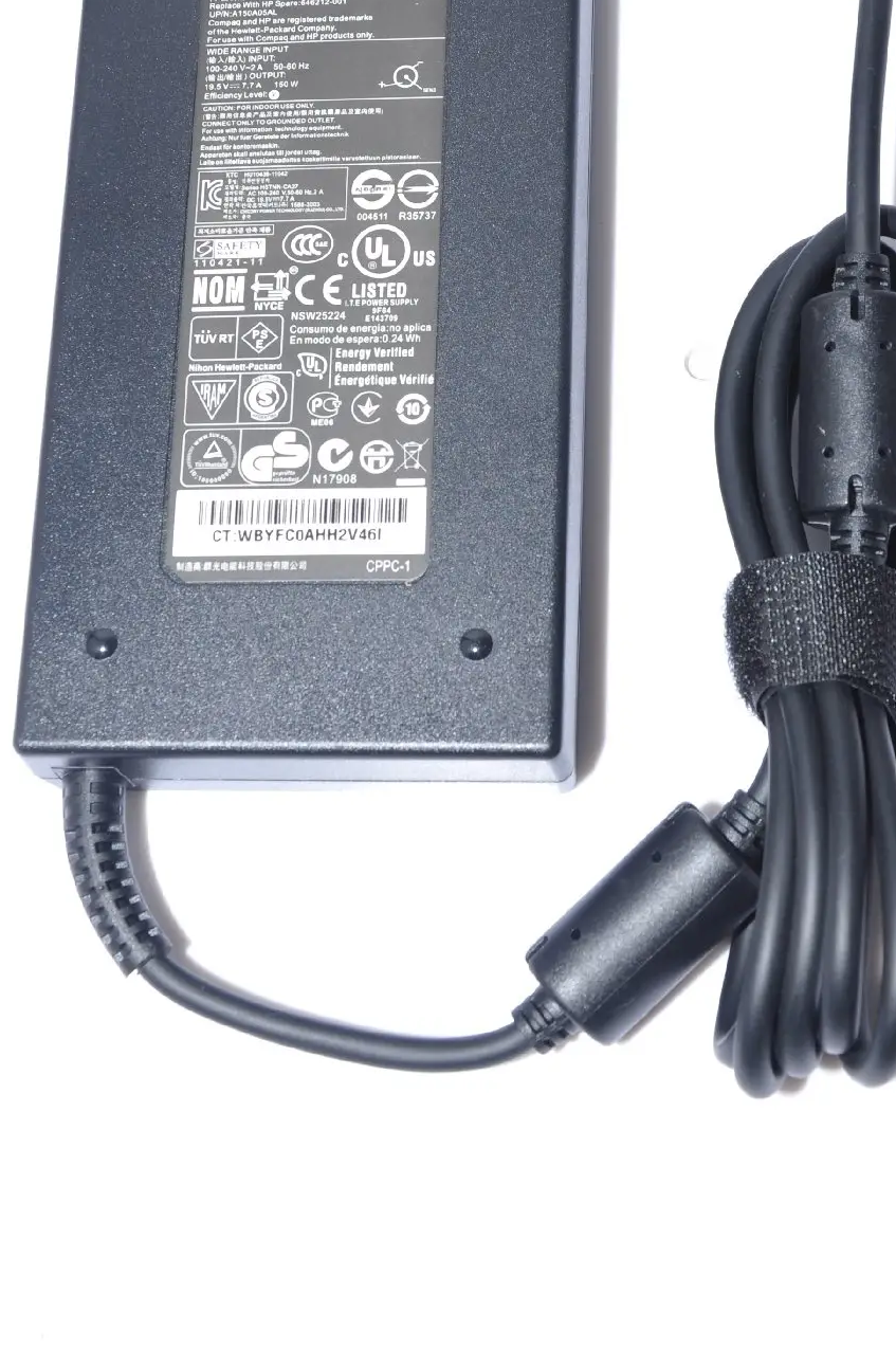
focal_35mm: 80
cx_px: 484
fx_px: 2994
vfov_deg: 25.2
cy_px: 386
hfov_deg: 17.0
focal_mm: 34
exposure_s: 1/250
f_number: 9
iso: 200
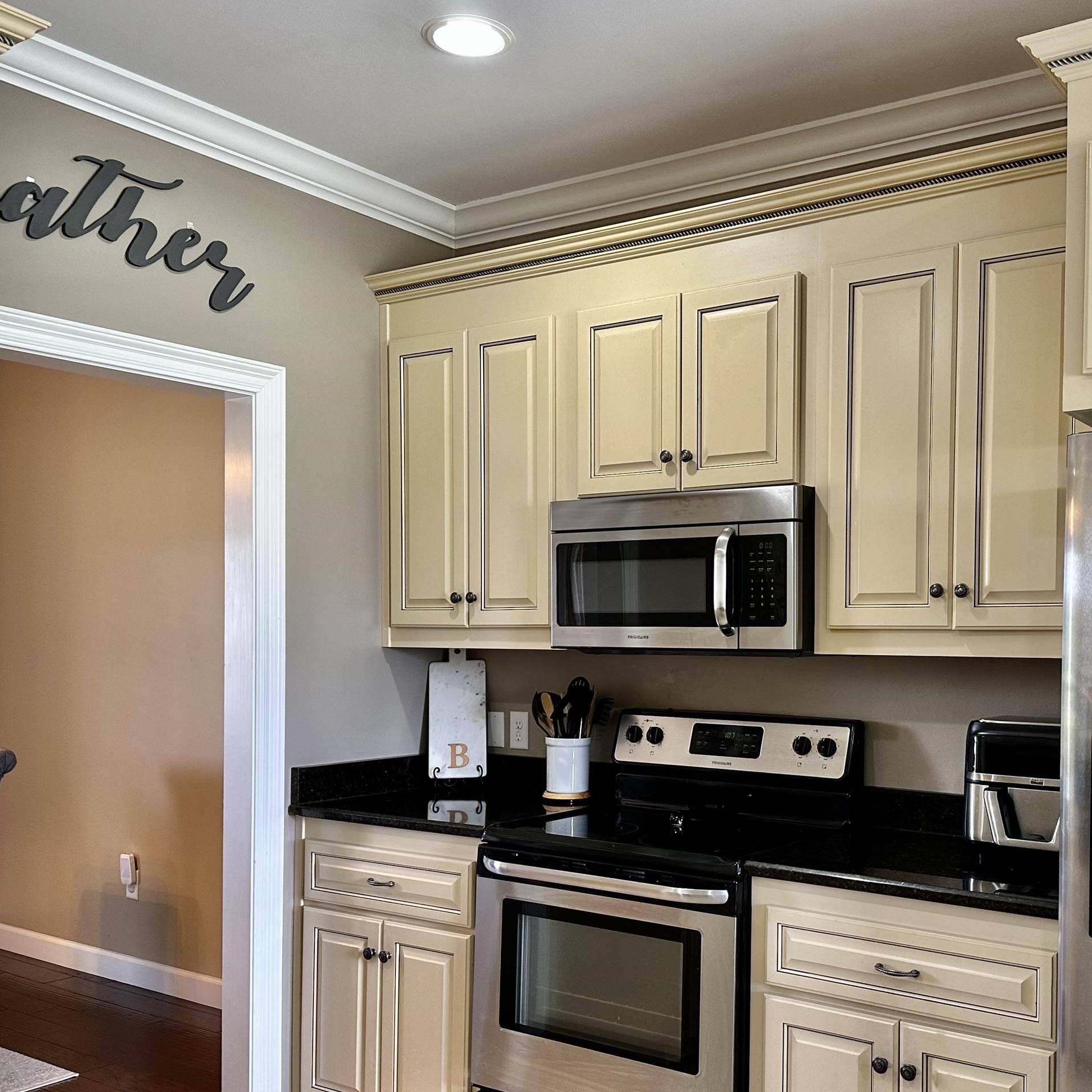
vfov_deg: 48.2
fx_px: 1213
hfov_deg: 48.0
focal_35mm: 34
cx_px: 684
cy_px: 637
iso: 160
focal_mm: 6.86
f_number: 1.78
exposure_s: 1/60
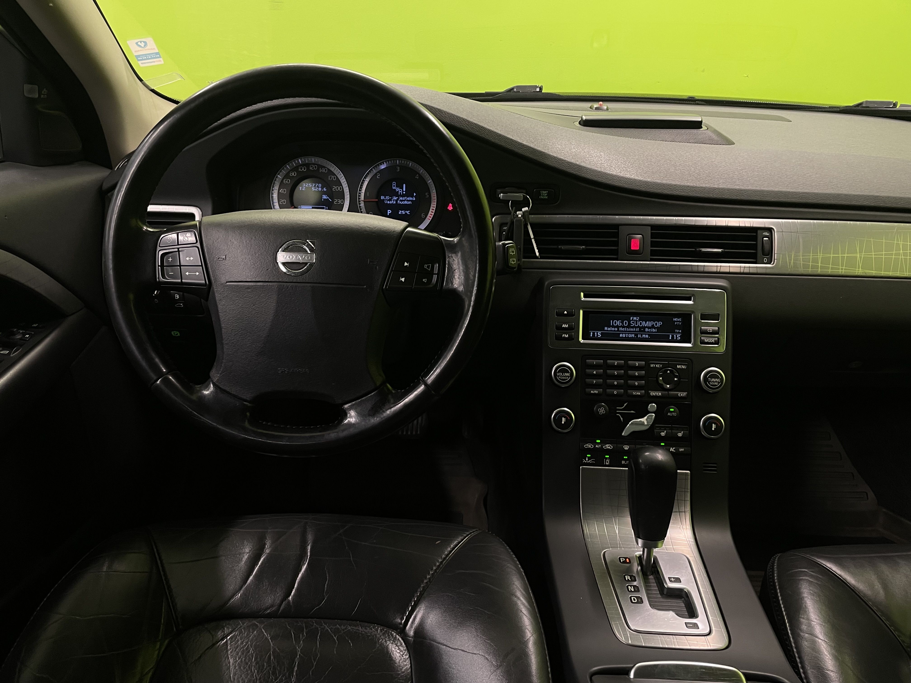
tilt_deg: -23.7
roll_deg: -0.9
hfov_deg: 67.3
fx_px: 684
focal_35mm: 26
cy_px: 342
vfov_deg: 53.1
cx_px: 456
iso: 160
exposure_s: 1/50
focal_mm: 4.2
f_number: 1.6
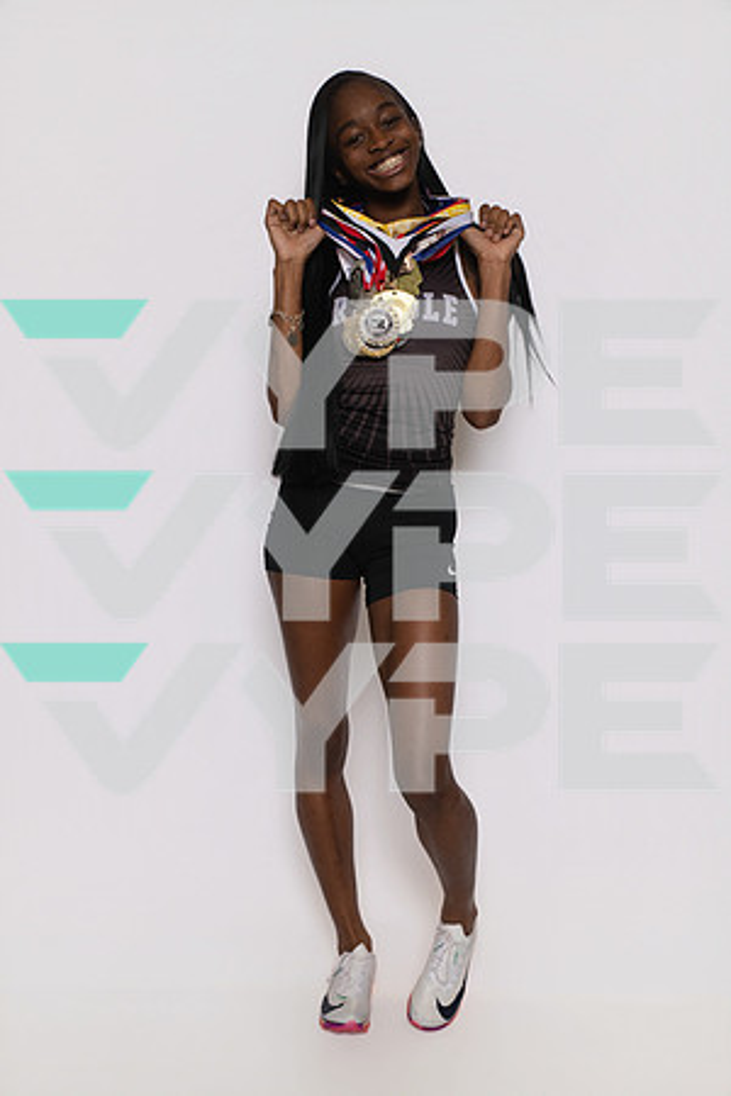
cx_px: 366
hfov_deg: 33.4
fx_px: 1218
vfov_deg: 48.5
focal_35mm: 40
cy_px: 548
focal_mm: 40
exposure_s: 1/320
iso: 640
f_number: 8
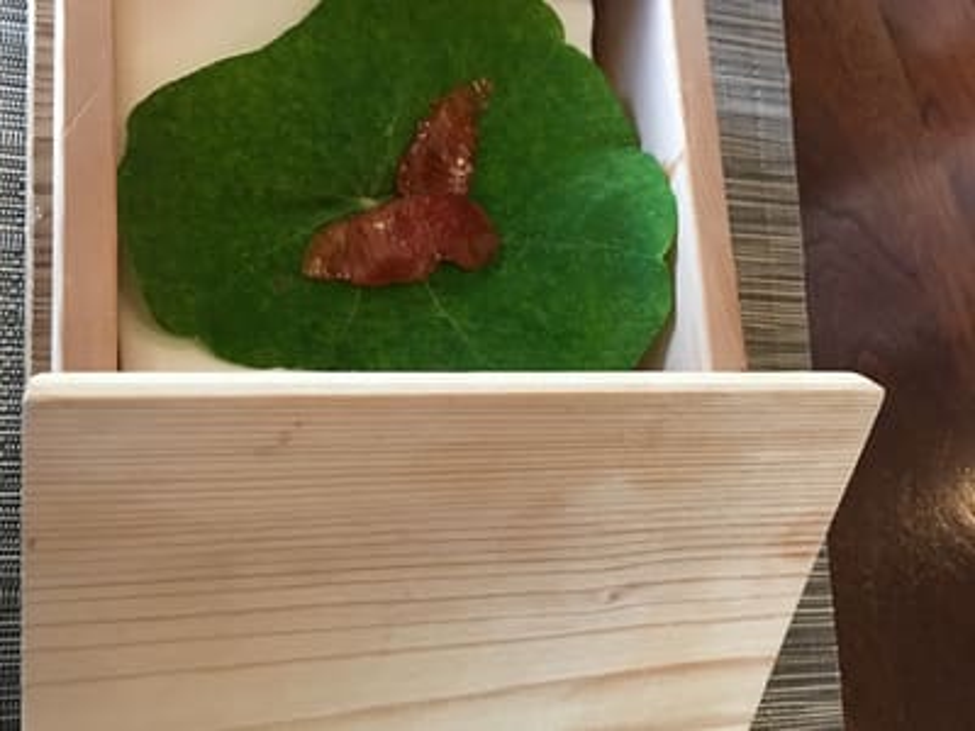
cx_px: 488
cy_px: 366
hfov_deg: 61.7
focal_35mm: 29
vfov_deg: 48.2
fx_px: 817
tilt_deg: -64.2
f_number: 2.2
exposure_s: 1/8
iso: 80
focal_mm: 4.15
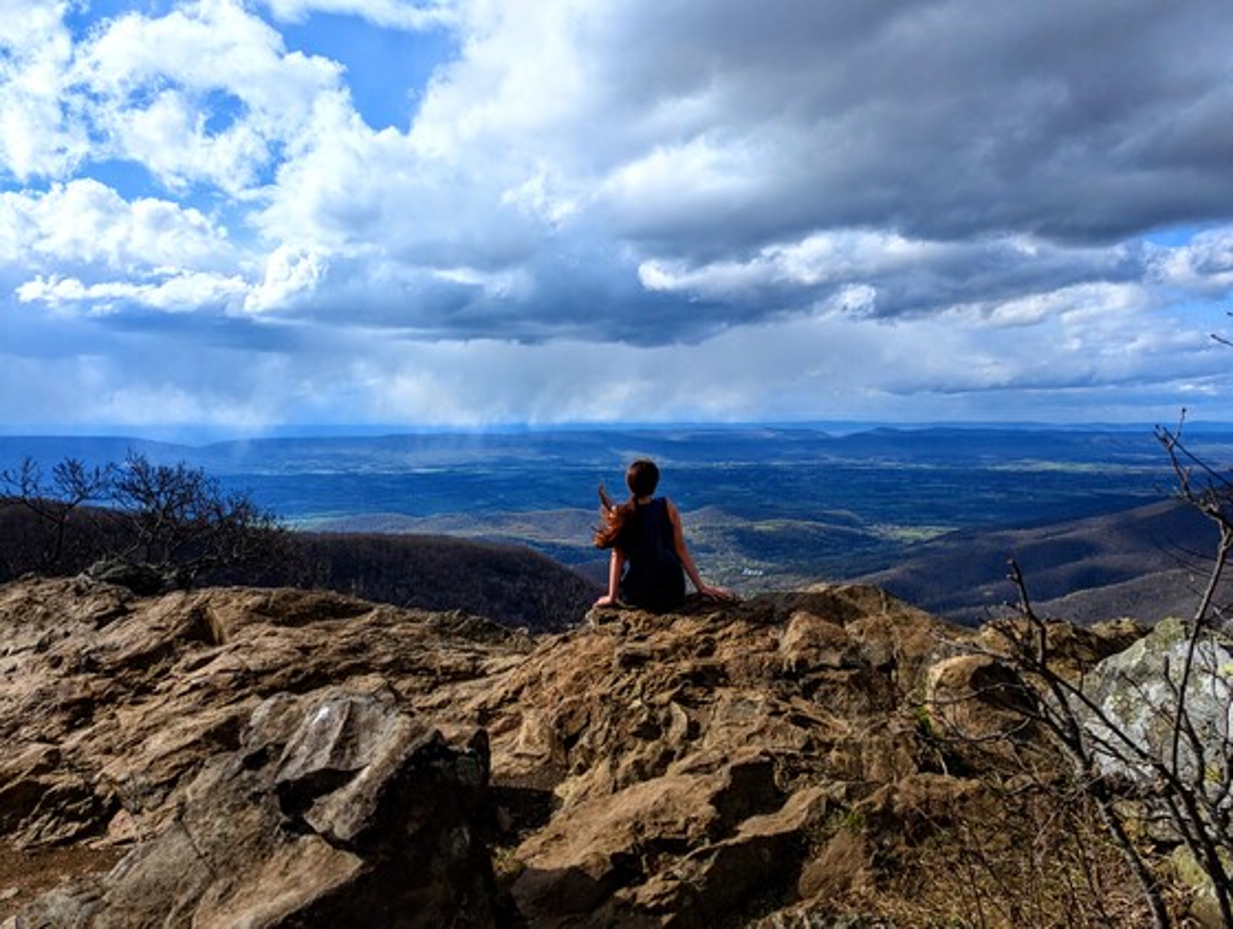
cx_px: 616
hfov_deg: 71.5
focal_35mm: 24
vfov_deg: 57.0
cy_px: 464
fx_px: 856
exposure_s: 1/5952
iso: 62
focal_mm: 6.81
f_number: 1.85
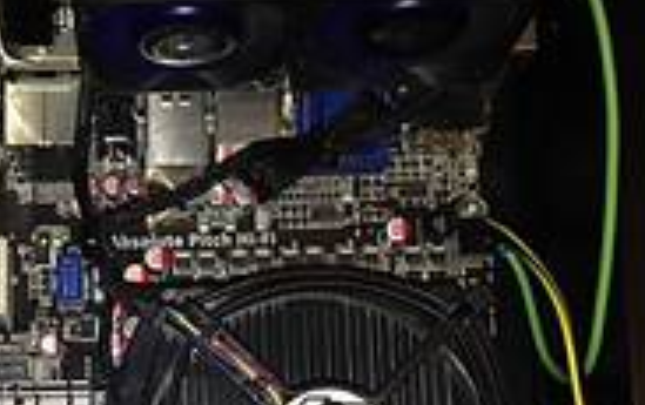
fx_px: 1426
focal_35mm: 81
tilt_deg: -81.1
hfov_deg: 25.0
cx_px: 109
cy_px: 394
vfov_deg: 15.9
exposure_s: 1/20
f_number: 2.4
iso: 50
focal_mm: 4.28
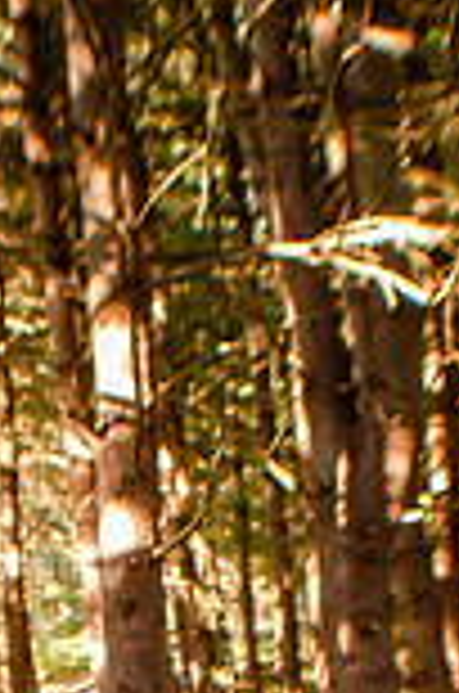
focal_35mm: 153
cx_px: -99
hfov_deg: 8.8
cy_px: 958
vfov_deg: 12.9
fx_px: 2939
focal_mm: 35
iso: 720
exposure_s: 1/60
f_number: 4
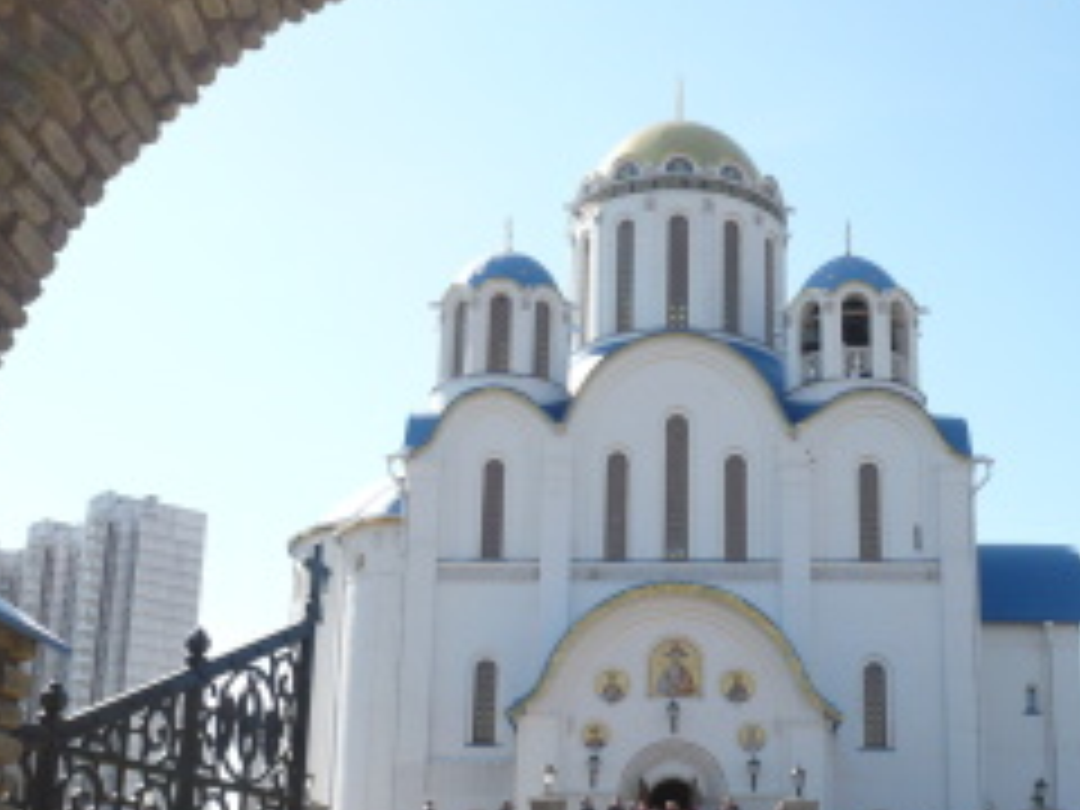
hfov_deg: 37.3
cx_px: 652
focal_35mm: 51
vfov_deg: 28.4
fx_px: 1591
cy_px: 529
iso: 100
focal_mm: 5.8
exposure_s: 1/125
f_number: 8
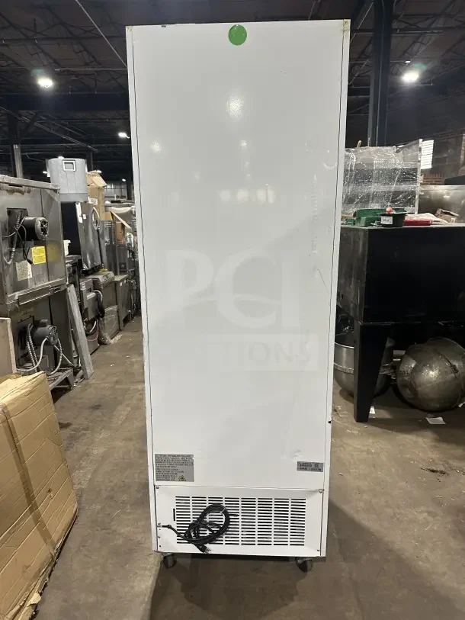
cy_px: 310
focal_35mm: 24
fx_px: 430
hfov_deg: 56.8
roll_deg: +0.7
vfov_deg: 71.6
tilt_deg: -10.0
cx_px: 232
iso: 250
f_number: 1.78
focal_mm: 6.86
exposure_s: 1/92
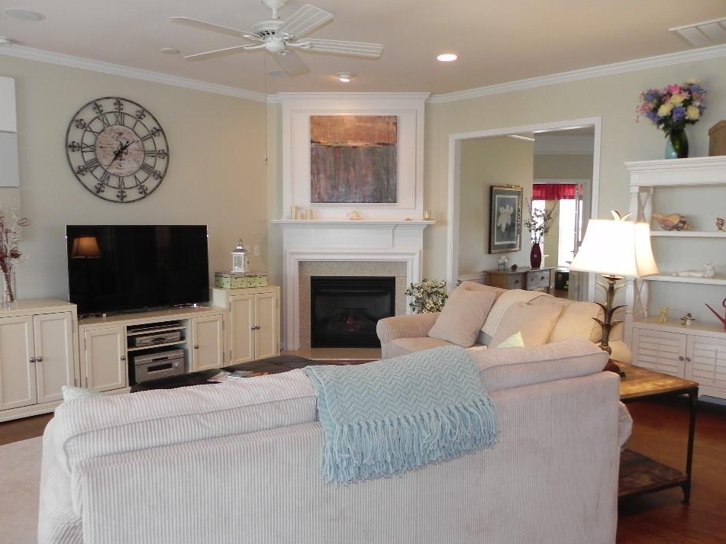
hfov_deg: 63.5
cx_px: 363
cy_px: 279
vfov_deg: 49.7
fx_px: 587
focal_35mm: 28
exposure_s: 1/30
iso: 167
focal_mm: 4.6
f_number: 2.8
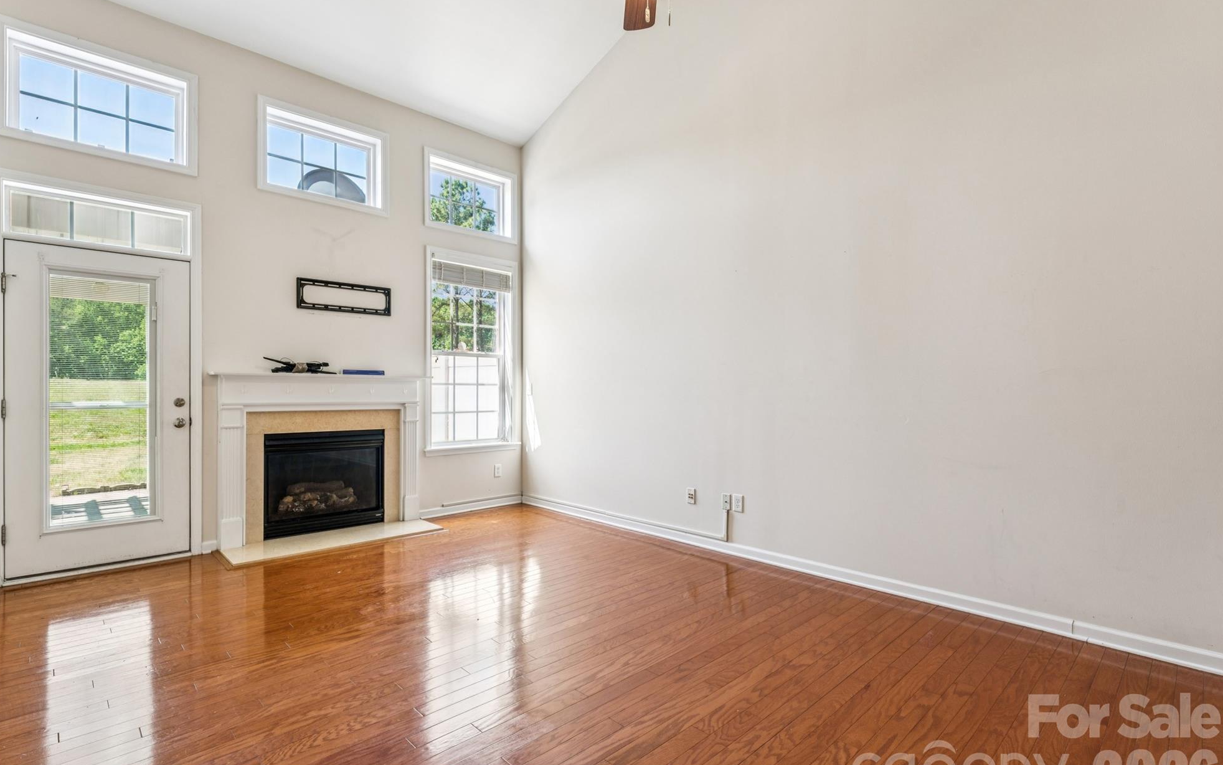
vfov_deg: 67.0
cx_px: 589
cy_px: 392
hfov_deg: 93.3
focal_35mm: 17
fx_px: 577
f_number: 9
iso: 100
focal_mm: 16.3
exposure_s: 1/8
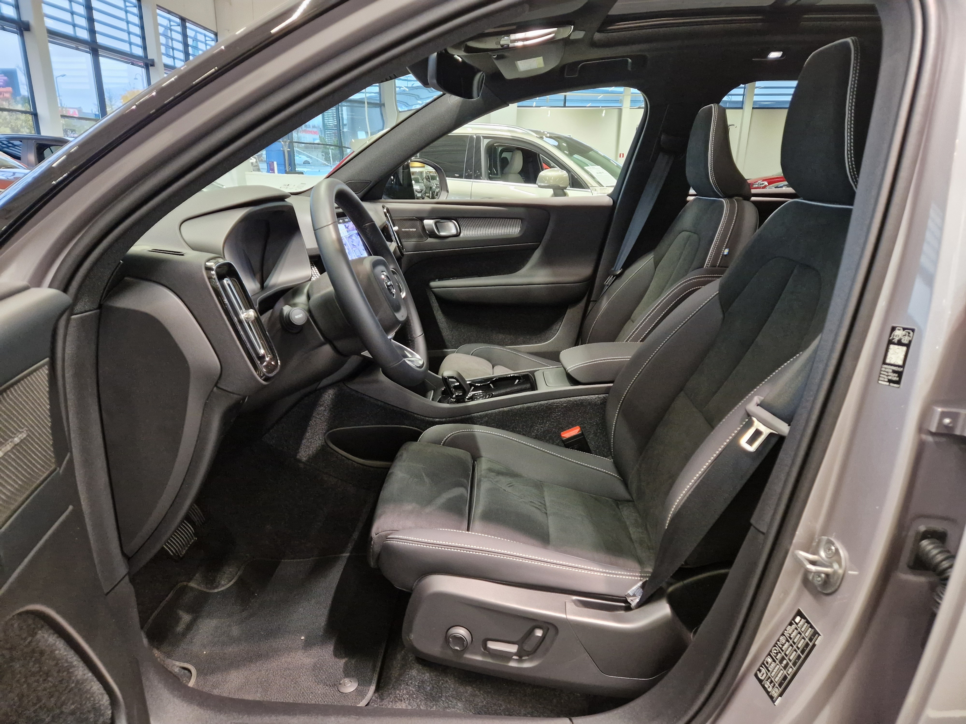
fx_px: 642
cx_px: 483
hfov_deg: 73.9
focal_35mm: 23
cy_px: 362
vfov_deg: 58.9
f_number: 1.8
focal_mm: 5.4
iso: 640
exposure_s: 1/120
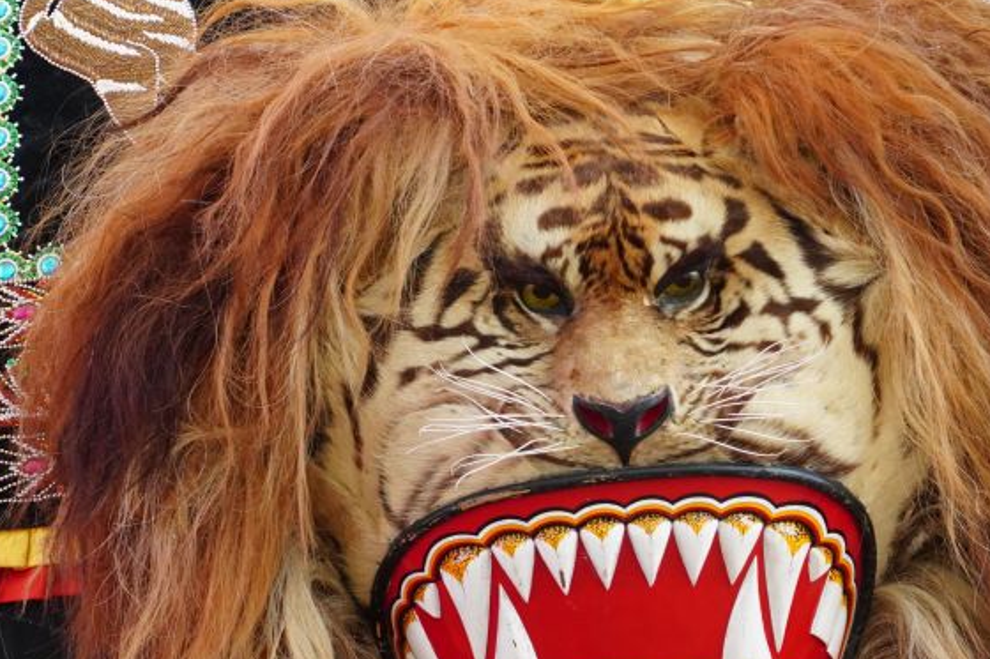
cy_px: 534
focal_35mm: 332
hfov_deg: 6.2
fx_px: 9127
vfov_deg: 4.1
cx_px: 424
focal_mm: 150
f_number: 8
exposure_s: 1/400
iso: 3200
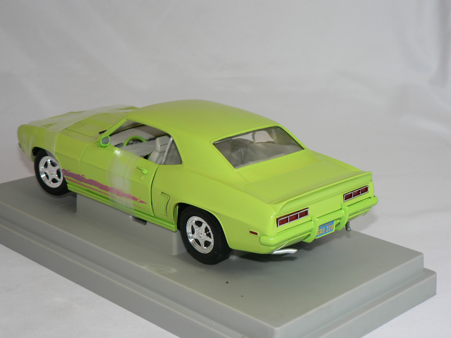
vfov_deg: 23.7
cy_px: 169
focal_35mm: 62
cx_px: 226
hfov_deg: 31.2
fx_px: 808
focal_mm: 10.4
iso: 80
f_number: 3.2
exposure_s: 1/60
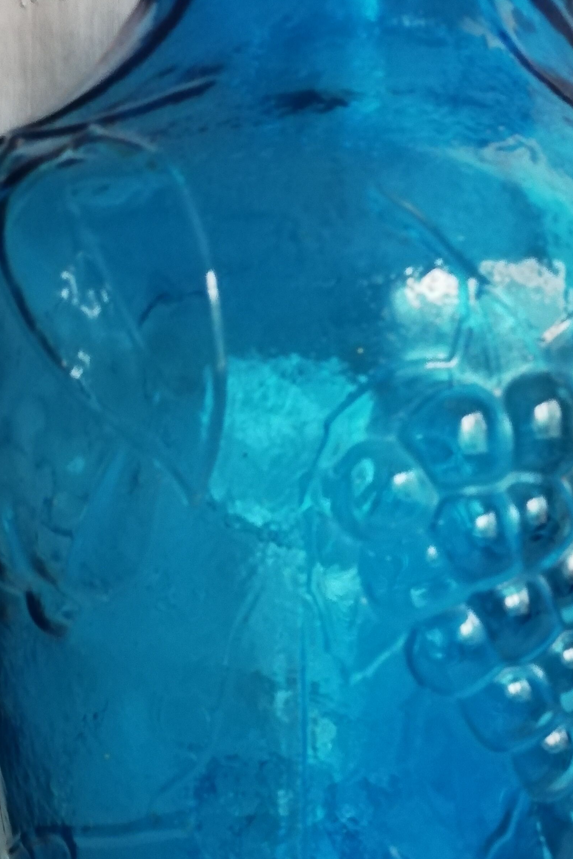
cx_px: 594
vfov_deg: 35.3
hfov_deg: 24.6
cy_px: 817
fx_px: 1241
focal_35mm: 52
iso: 320
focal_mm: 3.81
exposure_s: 1/33.3
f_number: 2.2
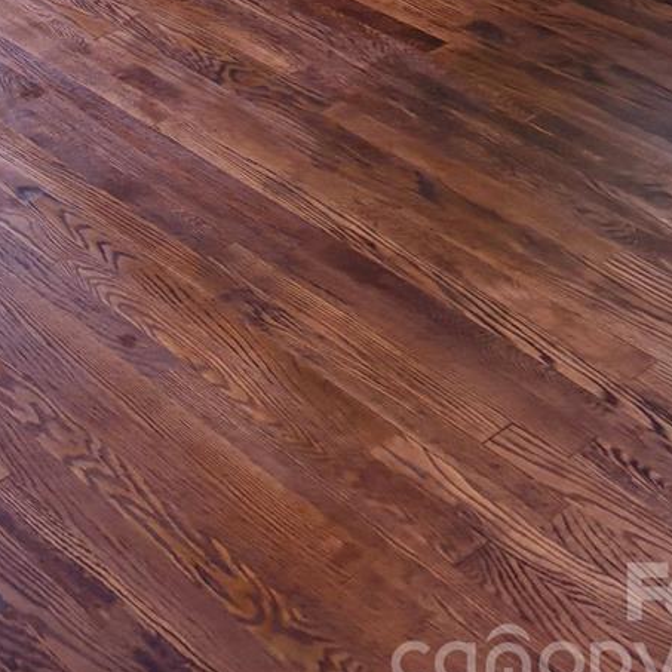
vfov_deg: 18.8
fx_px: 1713
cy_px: -412
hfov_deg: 21.6
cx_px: 39
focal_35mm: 78
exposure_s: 1/86
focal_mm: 5.96
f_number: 1.6
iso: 125
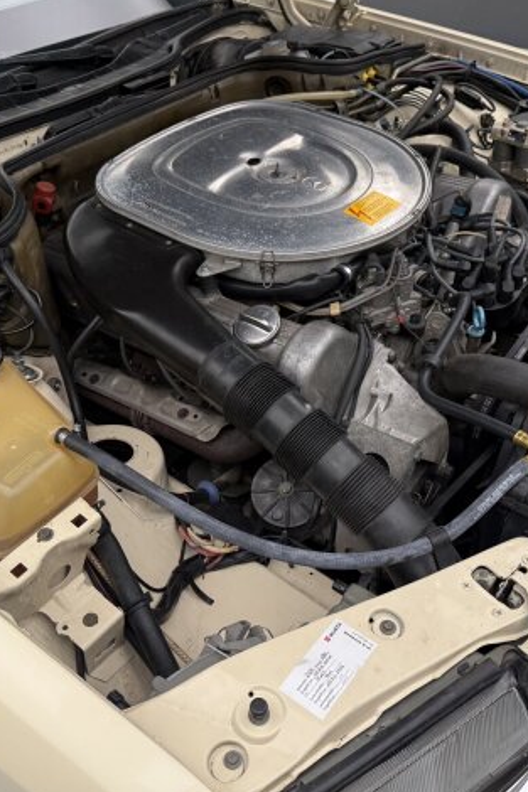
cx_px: 277
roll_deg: +0.5
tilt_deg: -40.3
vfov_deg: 55.8
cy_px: 398
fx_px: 748
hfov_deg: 38.8
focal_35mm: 34
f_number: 1.78
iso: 200
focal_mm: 6.76
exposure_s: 1/105
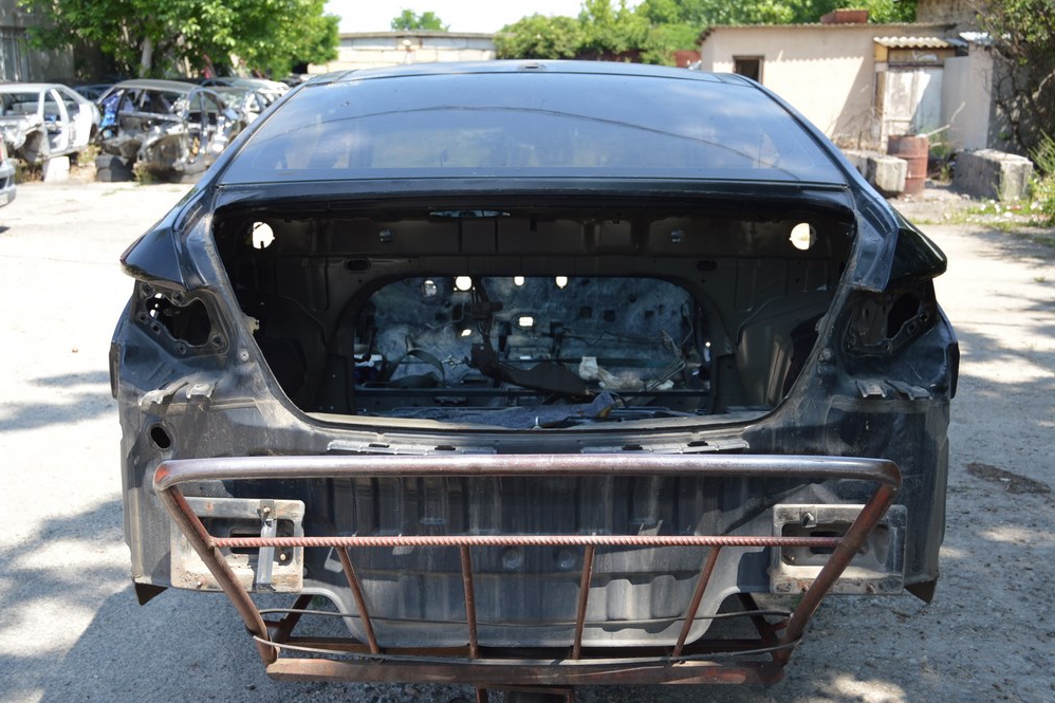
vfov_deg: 33.4
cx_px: 537
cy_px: 358
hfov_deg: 48.5
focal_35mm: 40
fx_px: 1172
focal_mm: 26
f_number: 6.3
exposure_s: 1/160
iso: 100
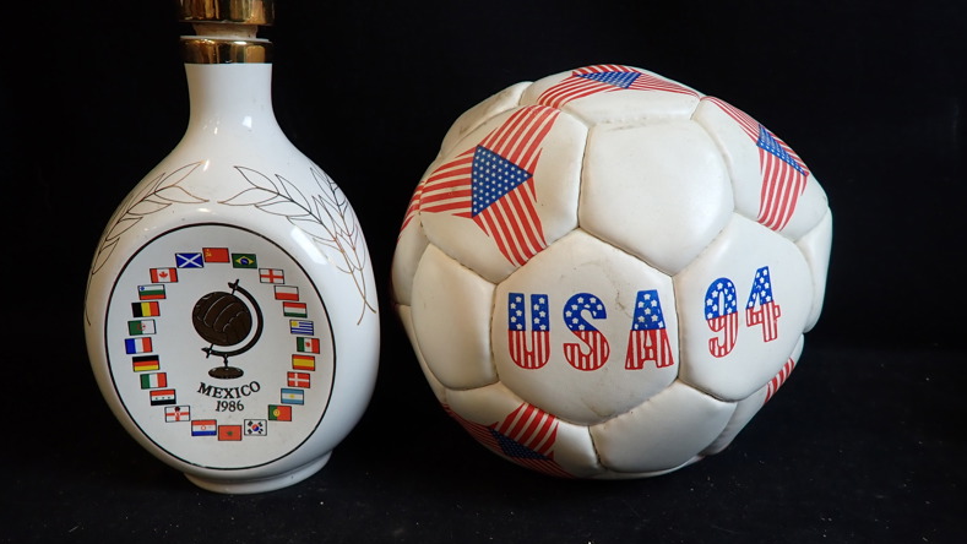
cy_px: 279
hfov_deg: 83.8
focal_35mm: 21
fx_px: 539
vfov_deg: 53.6
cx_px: 483
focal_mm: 3.33
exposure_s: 1/50
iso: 200
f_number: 2
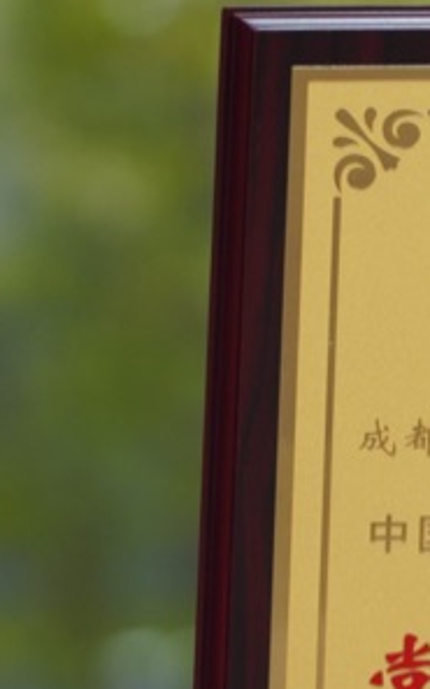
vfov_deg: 4.8
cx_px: 625
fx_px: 8138
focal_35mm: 434
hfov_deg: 3.0
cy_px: 647
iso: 640
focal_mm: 105
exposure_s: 1/80
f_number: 4
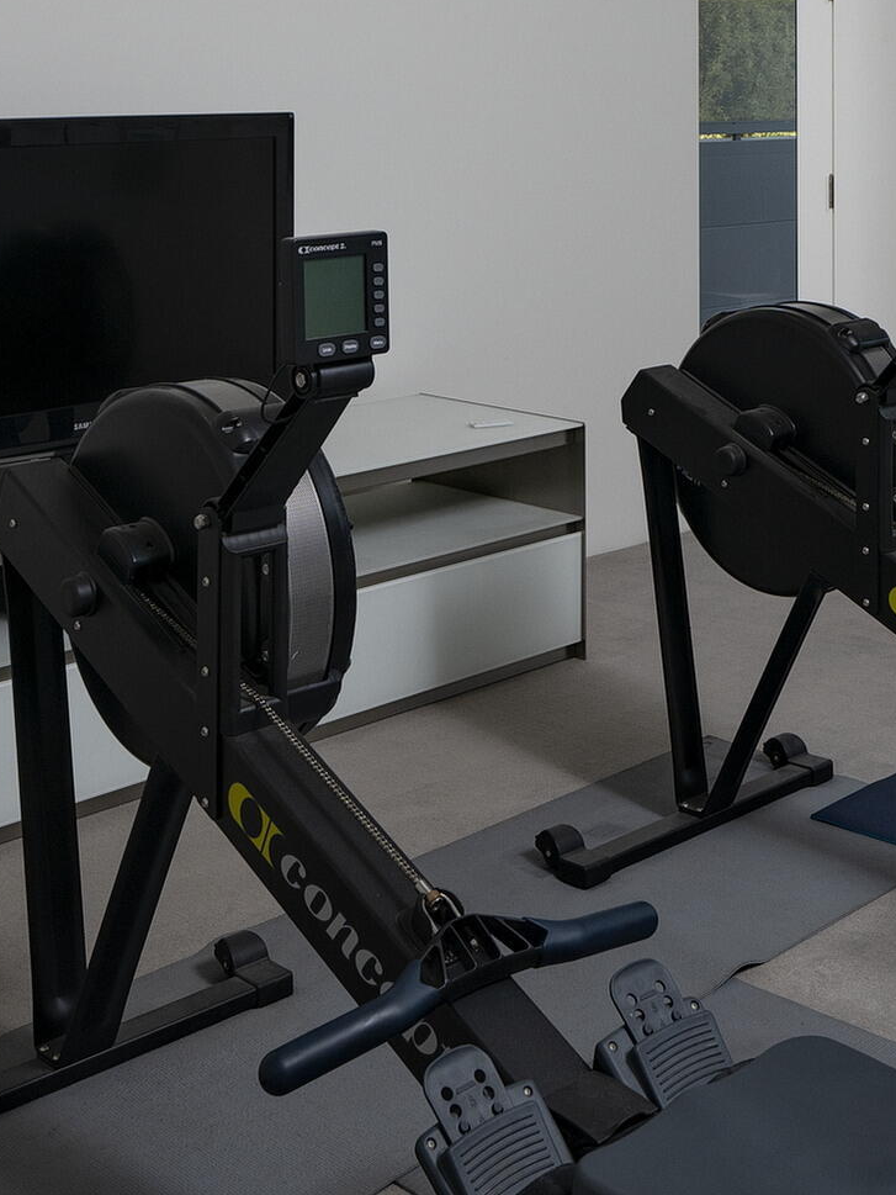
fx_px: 1725
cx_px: 583
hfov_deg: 29.0
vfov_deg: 35.6
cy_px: 88
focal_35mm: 50
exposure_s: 1/80
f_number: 9
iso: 200
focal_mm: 18
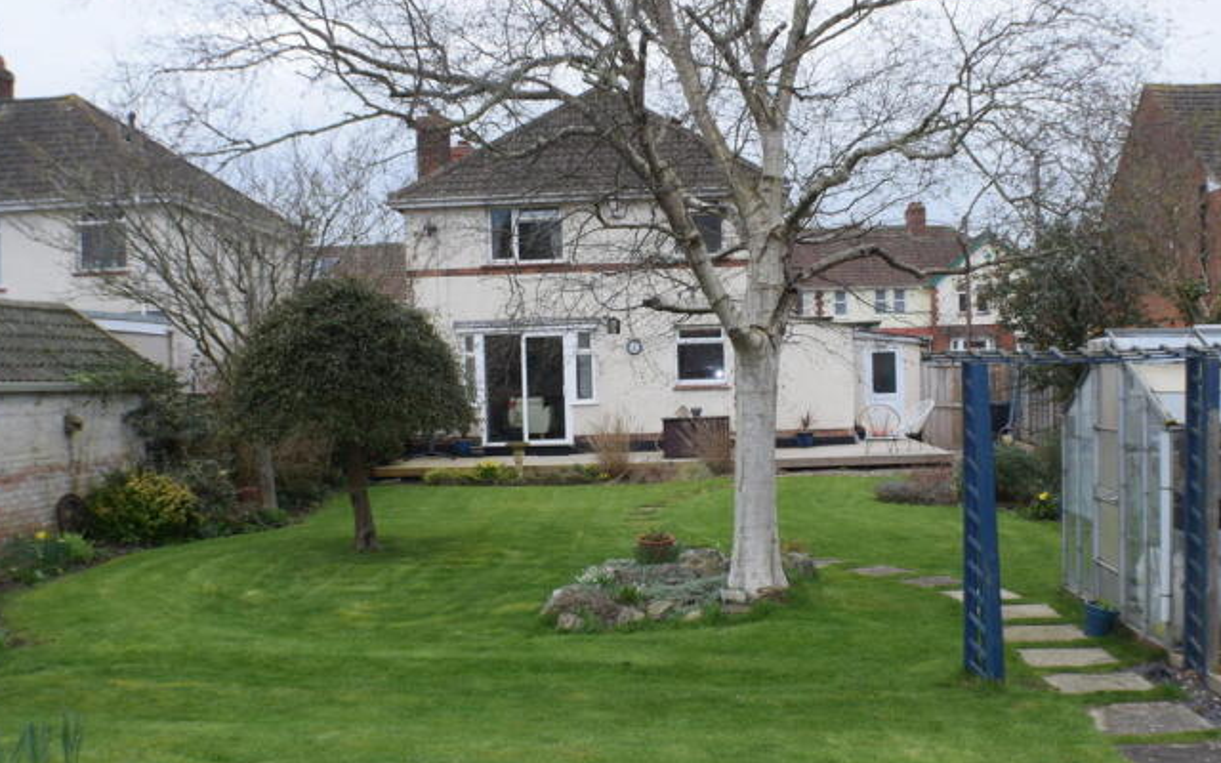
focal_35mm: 49
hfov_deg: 41.4
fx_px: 1615
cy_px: 405
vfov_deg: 26.6
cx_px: 598
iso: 320
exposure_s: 1/250
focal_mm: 31
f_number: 8
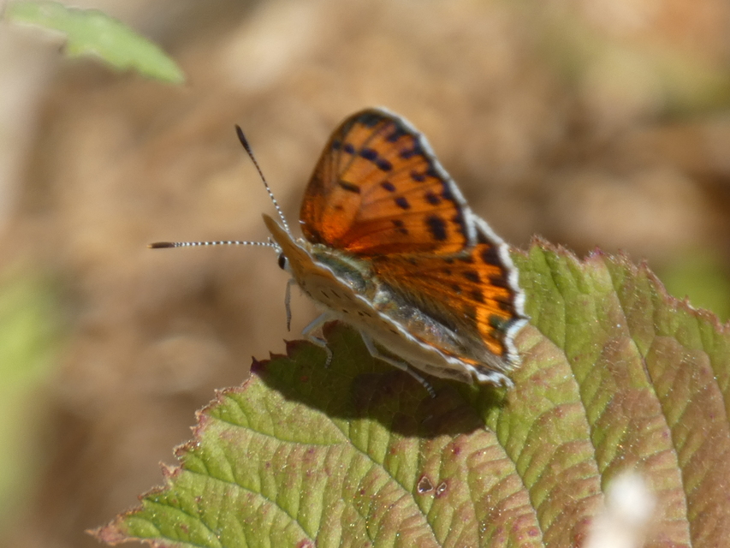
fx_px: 15966
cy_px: 274
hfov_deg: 2.6
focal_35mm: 757
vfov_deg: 2.0
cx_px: 365
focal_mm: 135.6
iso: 80
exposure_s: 1/125
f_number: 5.6
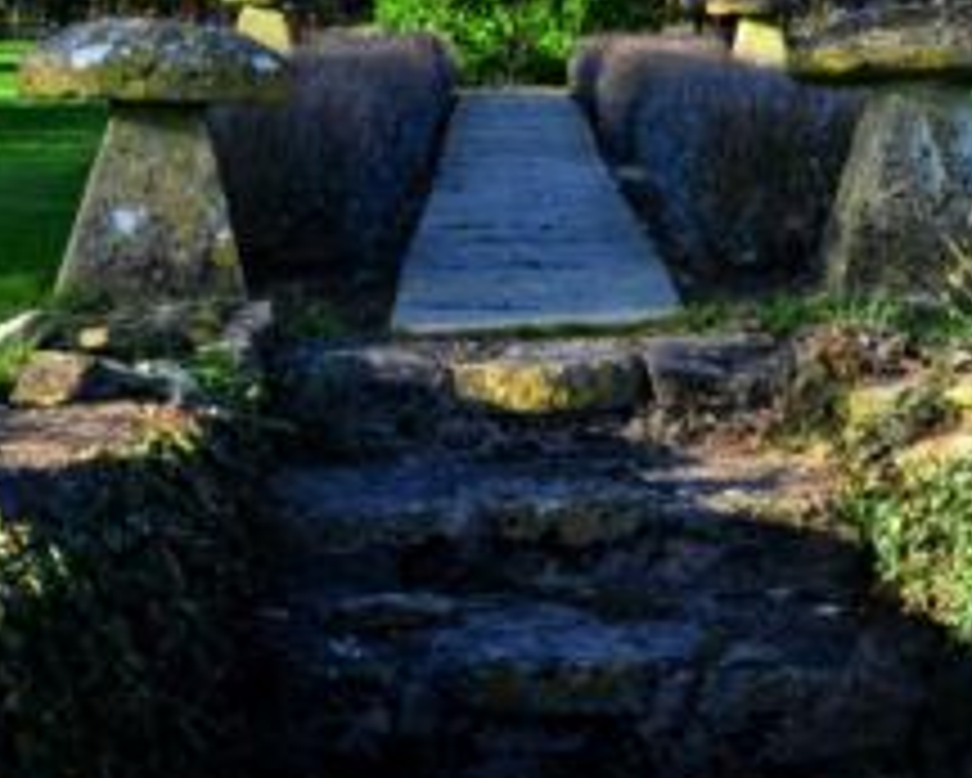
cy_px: -7
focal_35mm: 100
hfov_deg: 19.1
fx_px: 2878
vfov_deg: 15.1
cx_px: 612
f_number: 16
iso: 100
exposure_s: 1/15
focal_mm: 24
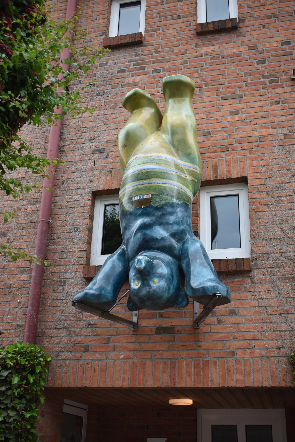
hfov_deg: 31.9
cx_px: 148
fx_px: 516
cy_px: 221
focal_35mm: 42
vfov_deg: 46.4
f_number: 4.5
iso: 400
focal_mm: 28
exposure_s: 1/320
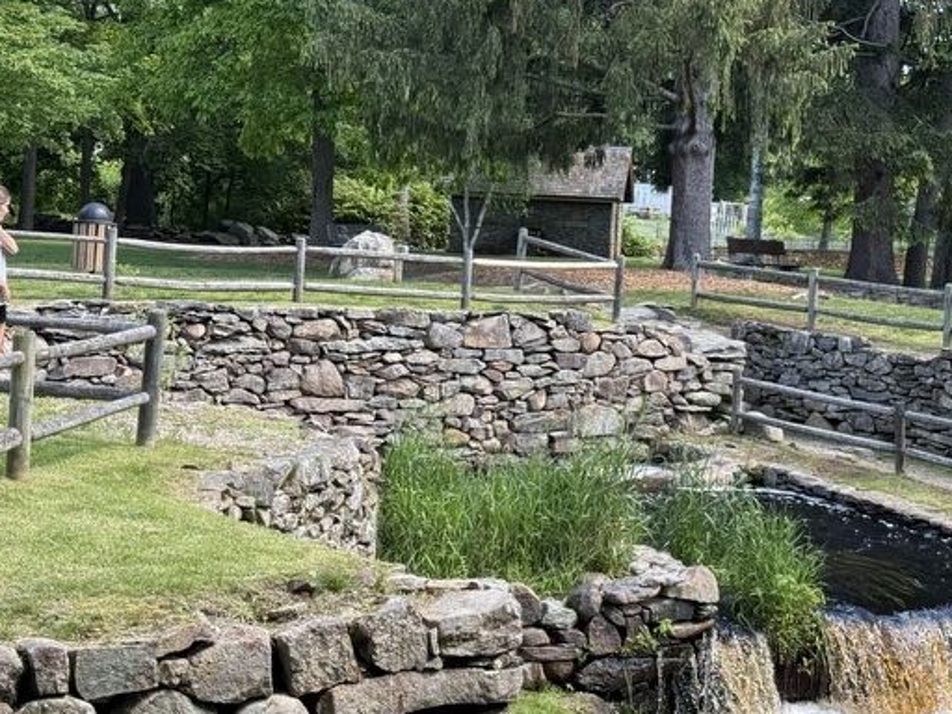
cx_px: 573
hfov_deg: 25.9
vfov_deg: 19.6
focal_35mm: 75
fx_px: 2063
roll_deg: -3.8
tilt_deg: -3.7
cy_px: 355
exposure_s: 1/320
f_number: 1.78
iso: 64
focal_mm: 6.76
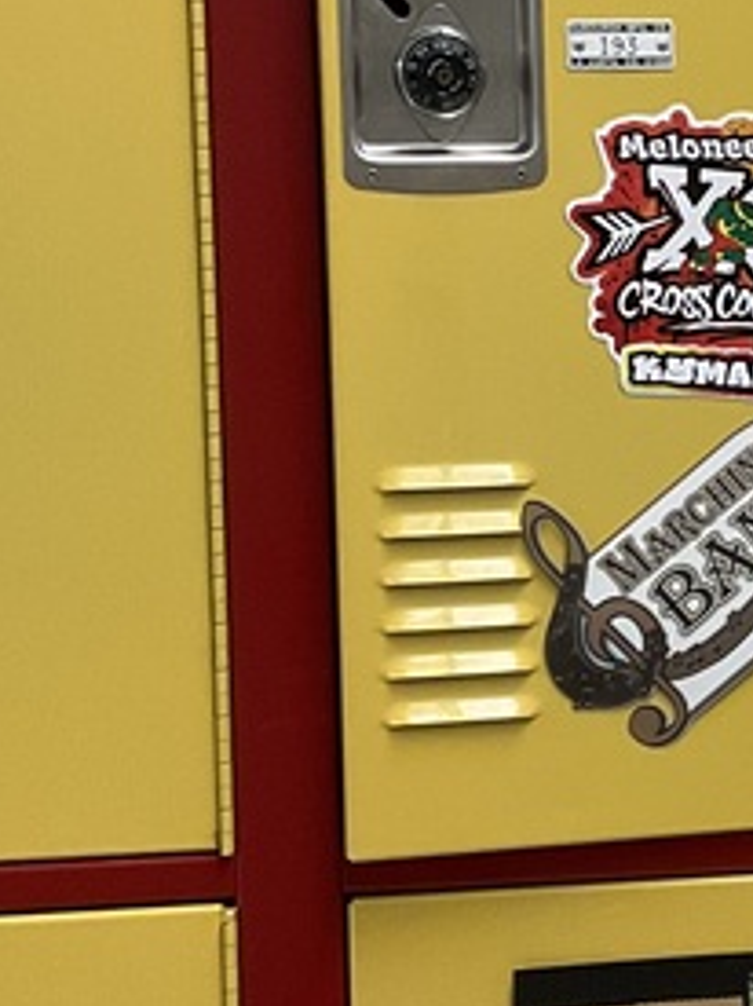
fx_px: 3135
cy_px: 435
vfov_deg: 18.2
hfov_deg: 12.9
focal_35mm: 108
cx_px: 1140
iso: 80
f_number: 1.8
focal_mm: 3
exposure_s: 1/60
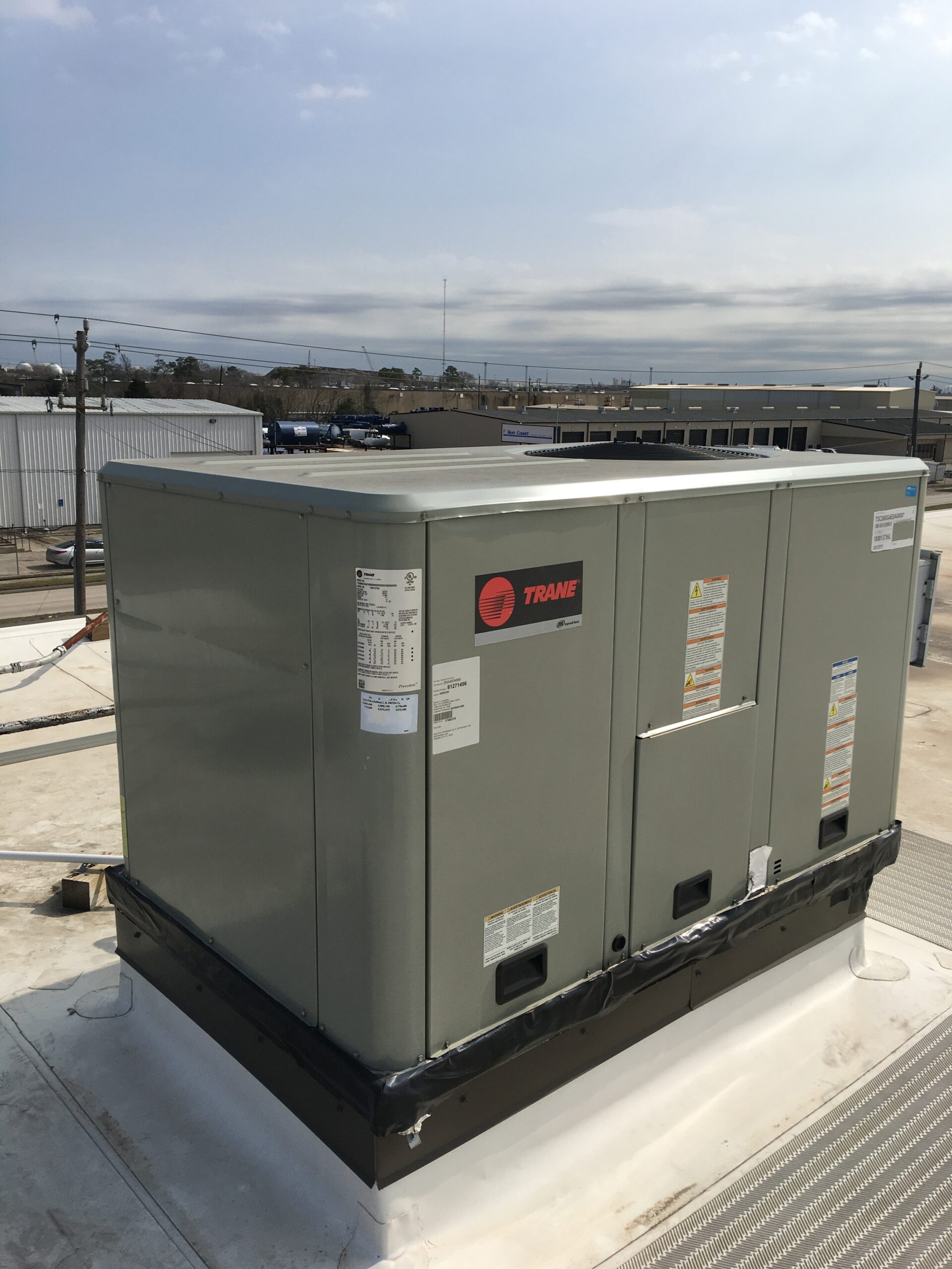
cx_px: 476
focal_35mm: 29
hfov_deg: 48.2
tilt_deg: -10.8
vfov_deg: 61.7
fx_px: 1063
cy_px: 634
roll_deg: -1.9
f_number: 2.2
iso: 25
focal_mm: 4.15
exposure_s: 1/3077
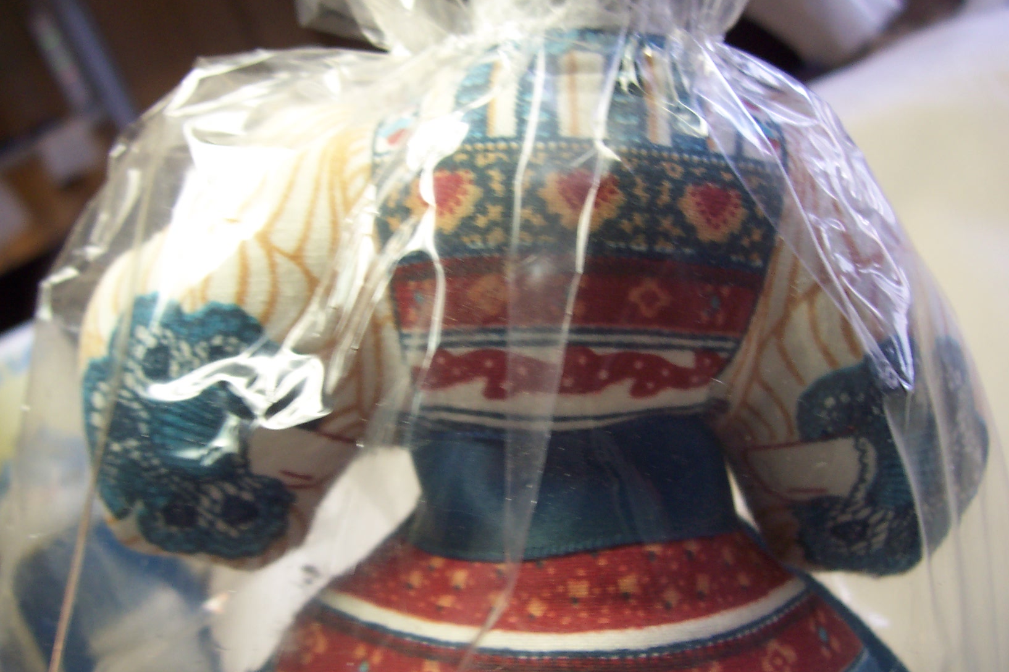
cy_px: 336
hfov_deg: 49.6
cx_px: 501
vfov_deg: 34.2
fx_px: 1093
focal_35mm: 39
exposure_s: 1/30
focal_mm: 5.6
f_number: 2.8
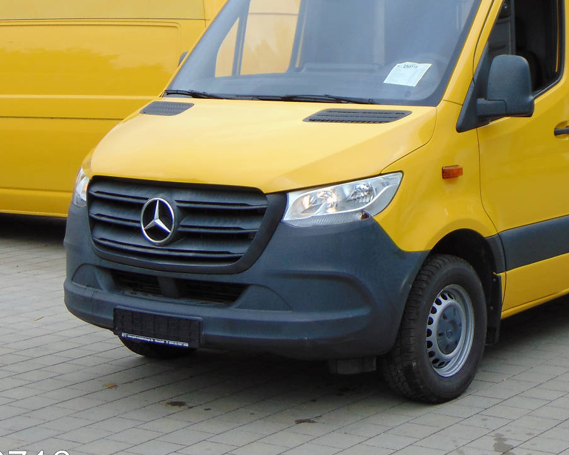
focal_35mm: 87
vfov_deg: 17.6
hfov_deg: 21.8
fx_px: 1465
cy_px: 116
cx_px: 425
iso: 80
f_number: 3.5
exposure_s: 1/160
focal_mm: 9
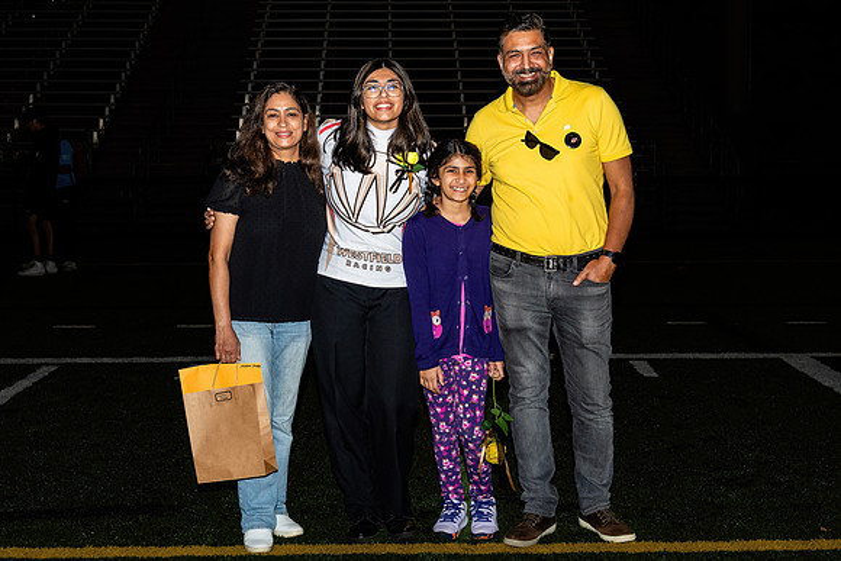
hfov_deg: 32.1
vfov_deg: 21.7
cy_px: 278
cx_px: 434
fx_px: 1461
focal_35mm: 63
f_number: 5
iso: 320
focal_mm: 34
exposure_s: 1/200
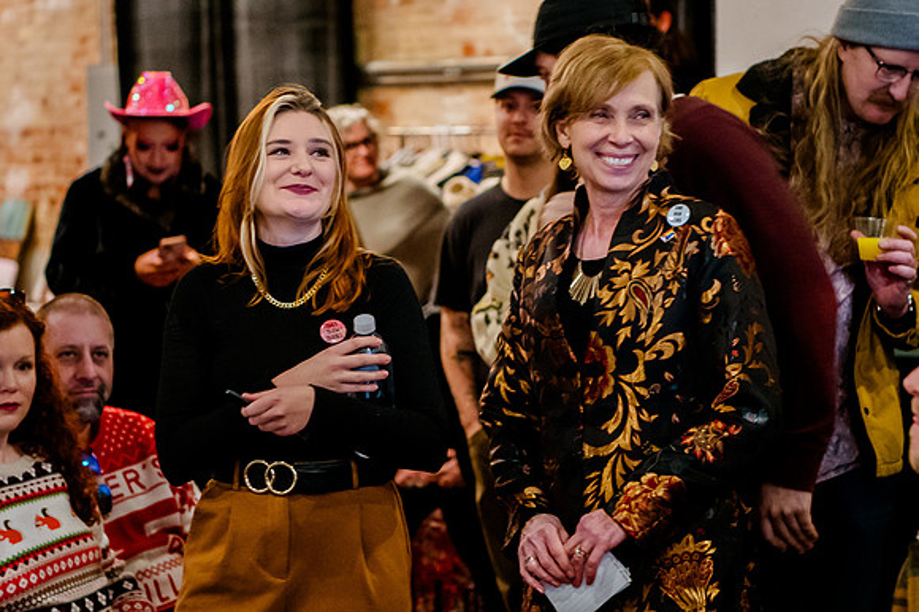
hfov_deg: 16.3
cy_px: 285
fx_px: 3212
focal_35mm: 126
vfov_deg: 10.9
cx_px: 427
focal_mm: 70
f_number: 2.8
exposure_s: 1/50
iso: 5000
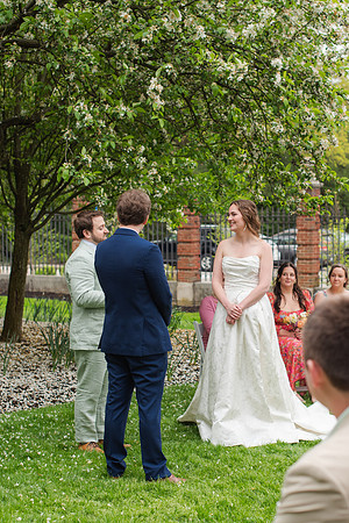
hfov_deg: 18.1
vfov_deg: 27.0
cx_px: 235
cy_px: 262
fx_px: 1090
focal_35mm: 75
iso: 200
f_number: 3.5
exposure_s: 1/640
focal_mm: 50
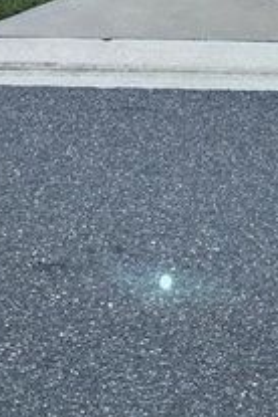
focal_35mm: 87
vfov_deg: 19.8
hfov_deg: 15.5
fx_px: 1008
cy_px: -237
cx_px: 248
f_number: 1.5
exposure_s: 1/4831
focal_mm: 5.7
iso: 50
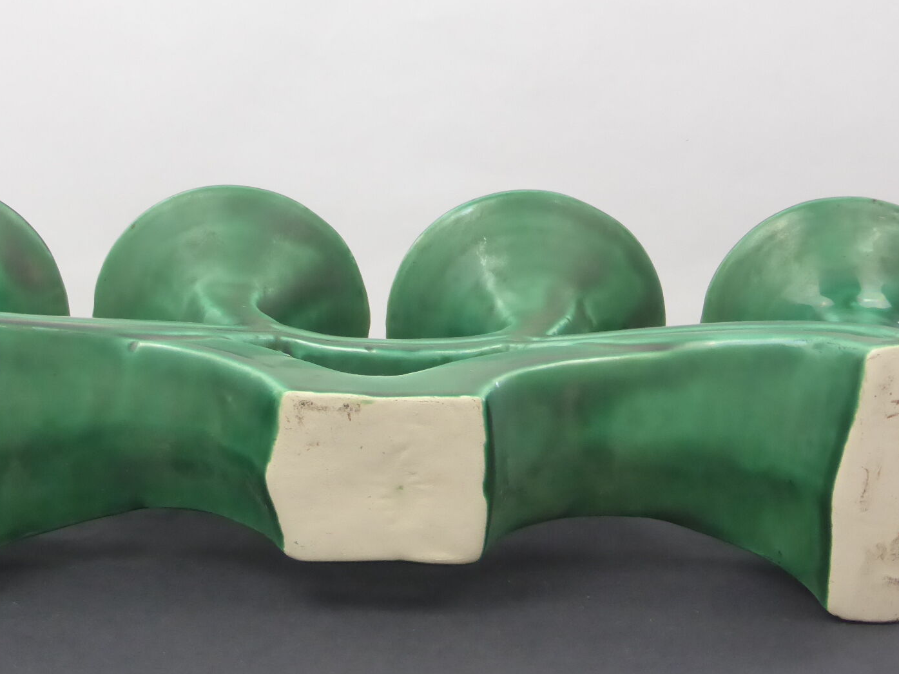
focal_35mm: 69
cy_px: 385
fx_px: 1792
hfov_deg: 28.1
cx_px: 392
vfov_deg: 21.3
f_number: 4.2
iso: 500
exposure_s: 1/60
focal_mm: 8.5
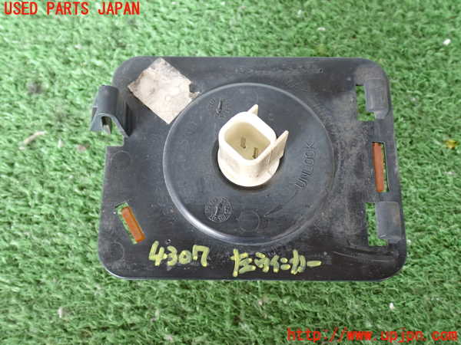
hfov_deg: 49.0
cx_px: 230
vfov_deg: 37.7
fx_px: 506
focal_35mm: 38
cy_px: 172
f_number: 2.7
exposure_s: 1/40
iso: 250
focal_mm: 6.83
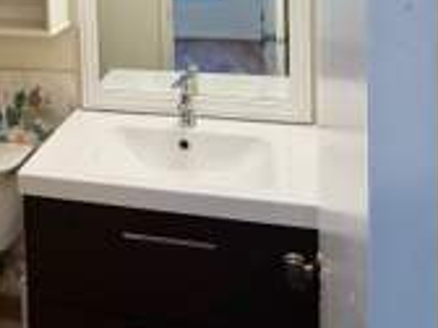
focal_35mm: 40
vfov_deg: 31.1
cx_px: 125
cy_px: -52
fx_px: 506
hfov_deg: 45.6
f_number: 2.2
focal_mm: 2.22
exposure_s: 1/120
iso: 80
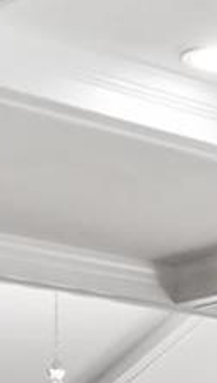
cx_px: 455
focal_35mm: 150
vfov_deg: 13.2
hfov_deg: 7.7
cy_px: 639
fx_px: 1529
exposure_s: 1/3
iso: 400
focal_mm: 10
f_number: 10
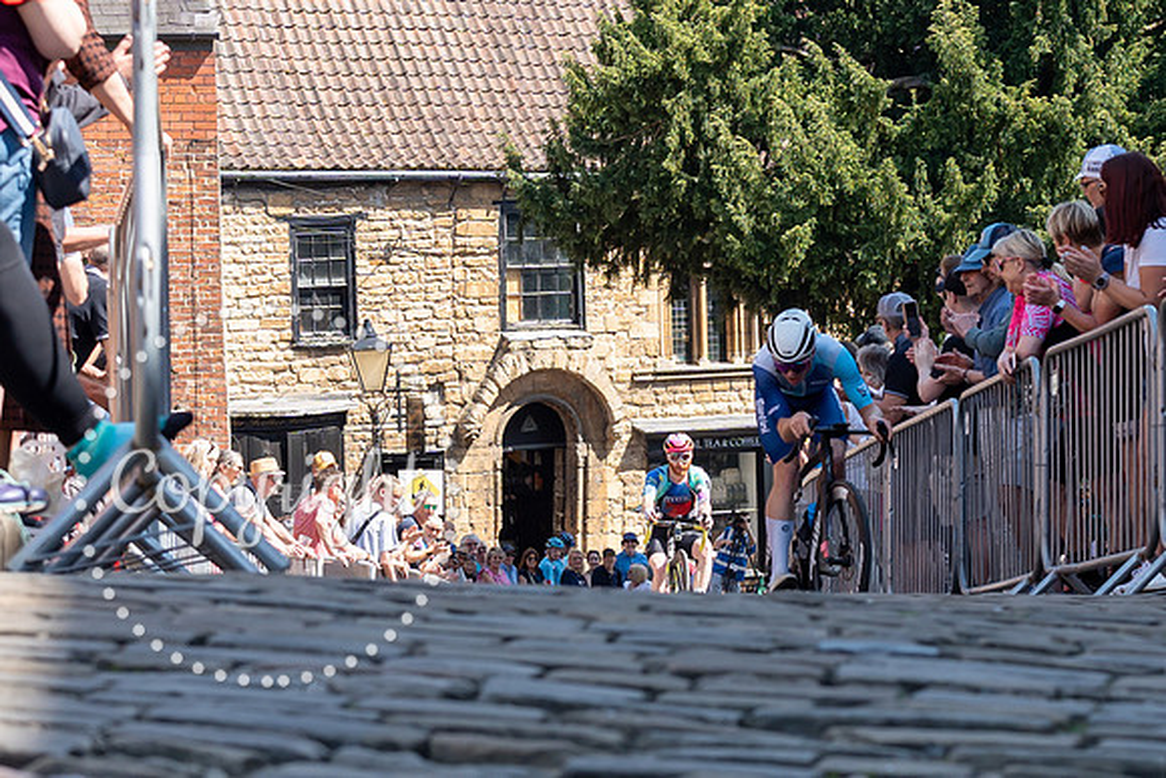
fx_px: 4838
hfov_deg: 13.7
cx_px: 777
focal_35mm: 149
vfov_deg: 9.2
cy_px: 606
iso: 160
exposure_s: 1/800
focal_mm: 48
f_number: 4
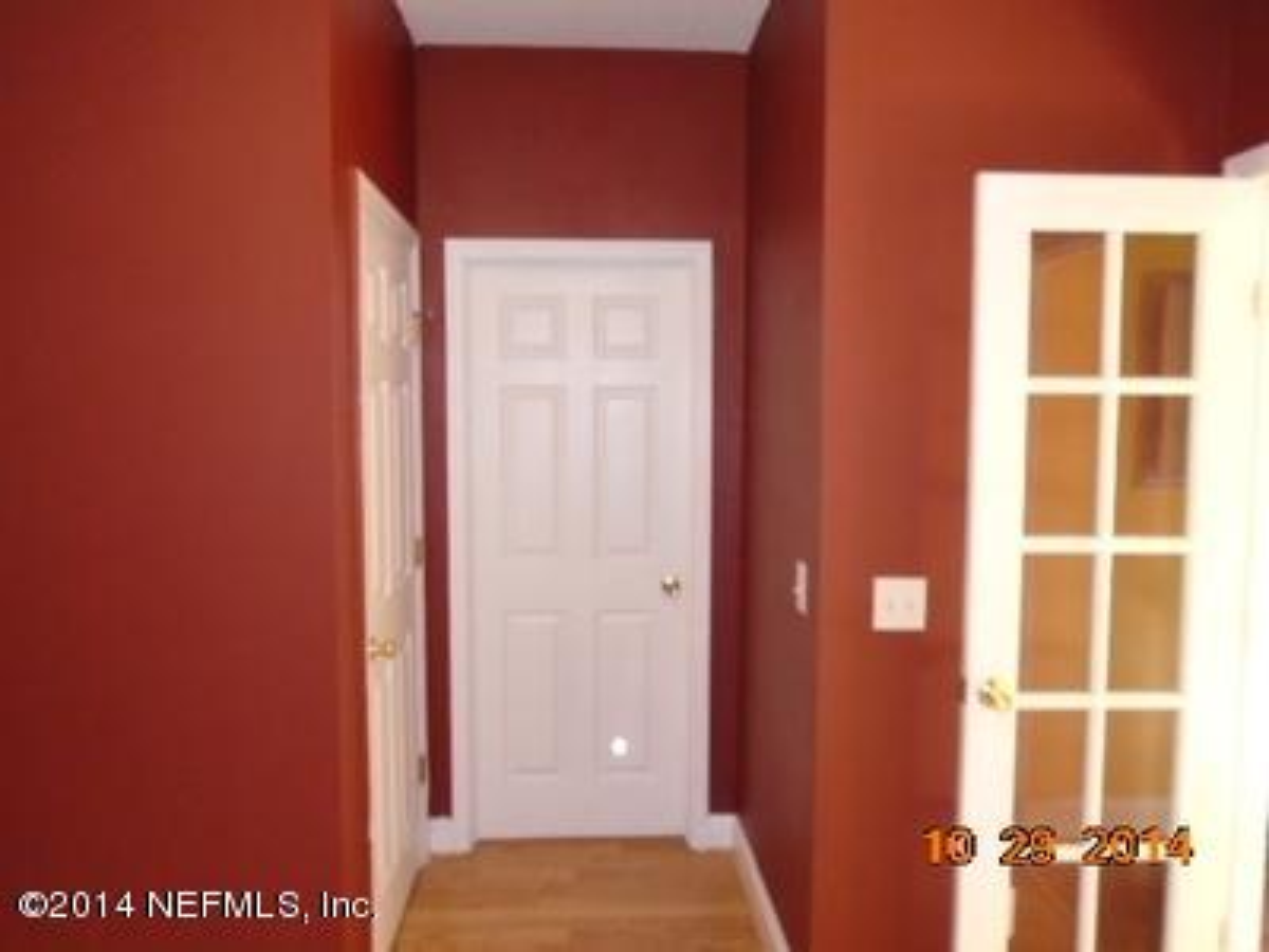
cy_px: 476
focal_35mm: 26
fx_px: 953
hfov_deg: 67.3
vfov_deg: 53.1
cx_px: 634
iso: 400
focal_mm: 4.6
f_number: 3.2
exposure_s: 1/30
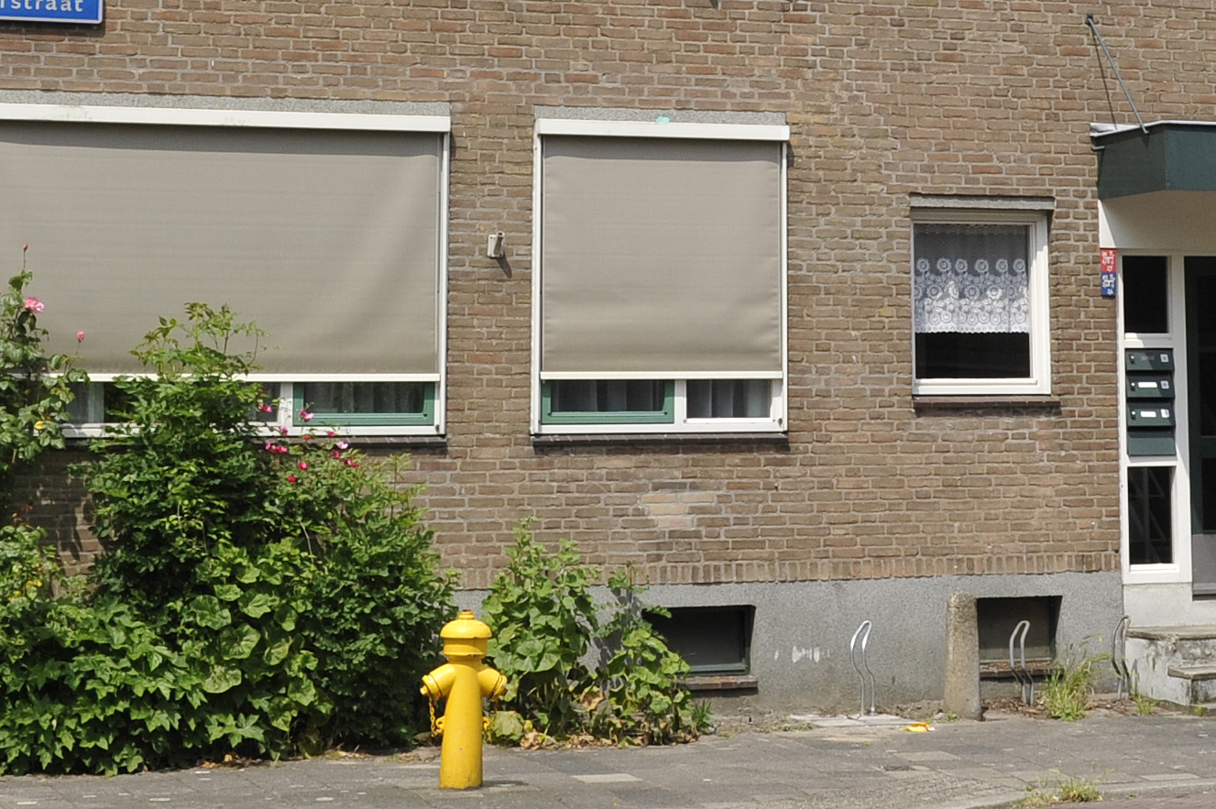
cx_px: 861
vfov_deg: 14.3
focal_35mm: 93
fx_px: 3139
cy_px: -104
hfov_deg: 21.8
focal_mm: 29
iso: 640
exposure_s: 1/640
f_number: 13
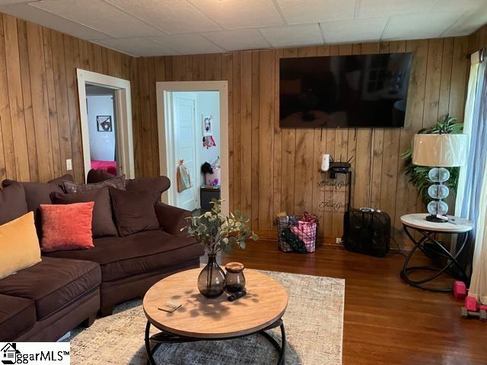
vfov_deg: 53.1
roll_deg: +0.9
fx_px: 366
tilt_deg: -8.8
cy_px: 182
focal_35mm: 26
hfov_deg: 67.3
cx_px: 244
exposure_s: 1/30
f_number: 1.6
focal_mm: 4.2
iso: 640
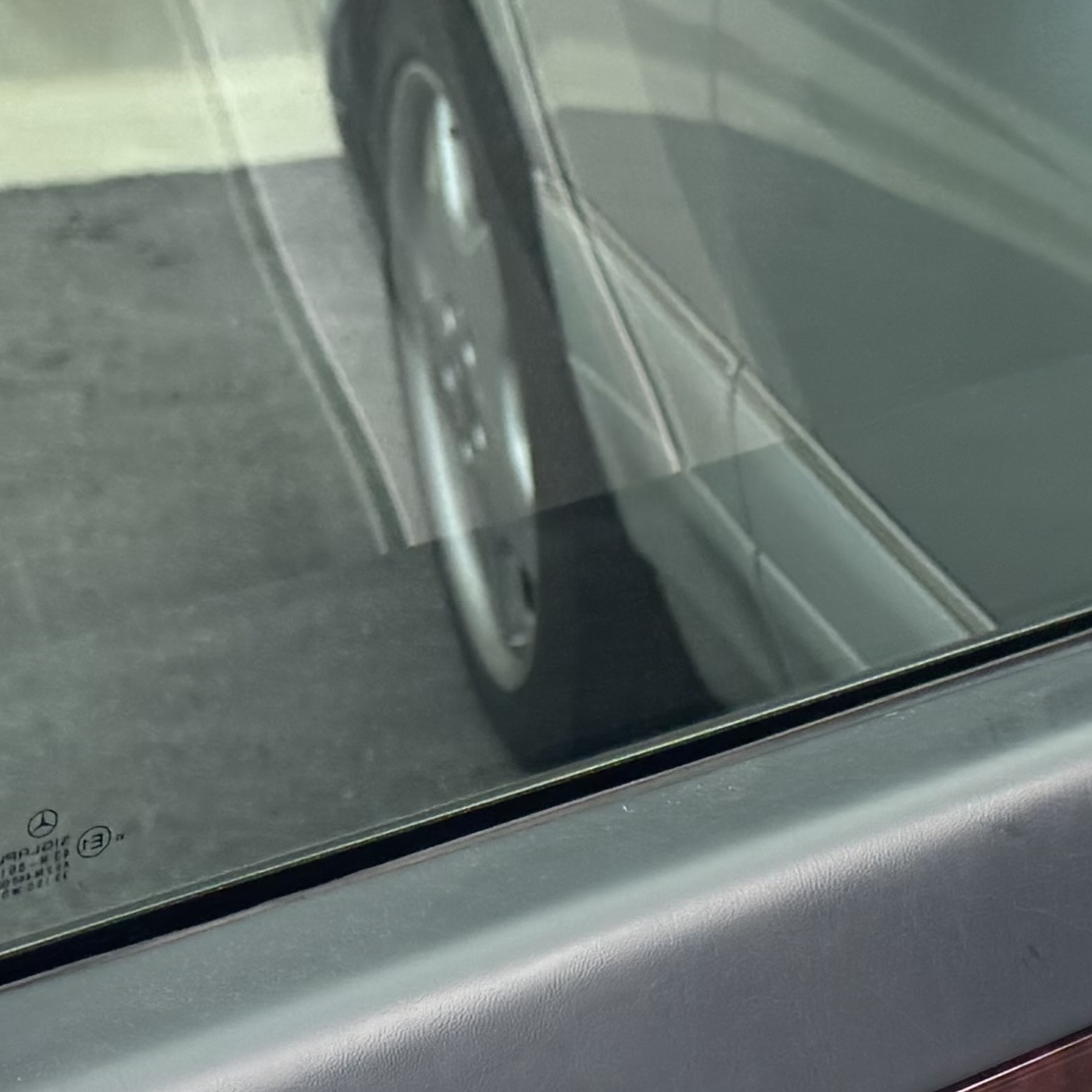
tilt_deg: -26.4
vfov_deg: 15.8
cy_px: 945
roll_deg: +4.5
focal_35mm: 109
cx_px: 1007
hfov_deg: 15.8
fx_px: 3890
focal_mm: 6.76
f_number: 1.78
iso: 64
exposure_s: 1/232
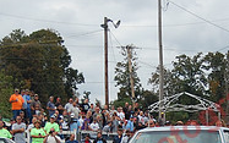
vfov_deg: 7.2
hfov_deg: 11.6
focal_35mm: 180
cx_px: 140
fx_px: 1124
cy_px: 170
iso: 280
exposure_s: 1/1000
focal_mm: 38
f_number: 4.8
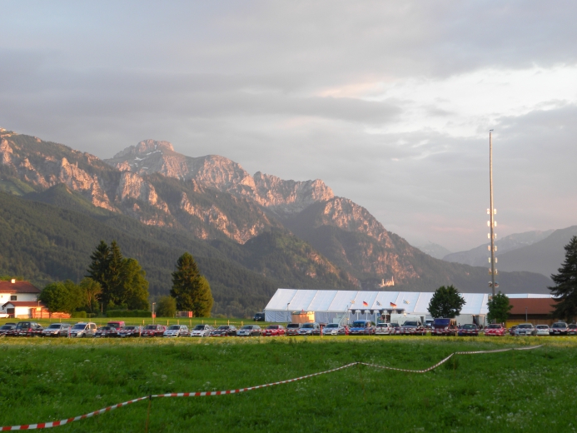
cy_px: 215
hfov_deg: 20.4
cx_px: 291
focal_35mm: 96
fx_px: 1600
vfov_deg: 15.4
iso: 64
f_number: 4
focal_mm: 16.9
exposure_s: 1/32.8
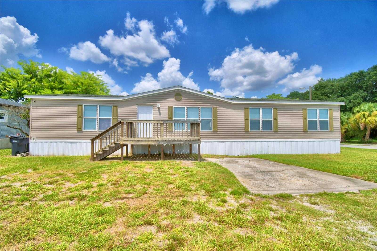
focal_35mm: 15
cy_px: 126
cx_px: 188
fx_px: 157
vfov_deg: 77.3
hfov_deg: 100.4
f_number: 4.5
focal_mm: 10
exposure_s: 1/2000
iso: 100
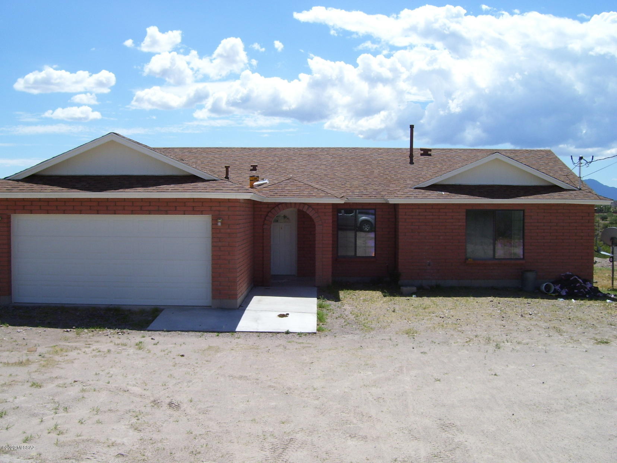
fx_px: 642
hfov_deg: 51.4
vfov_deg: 39.7
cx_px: 308
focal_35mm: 36
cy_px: 232
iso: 80
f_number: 4.8
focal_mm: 6
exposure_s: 1/750
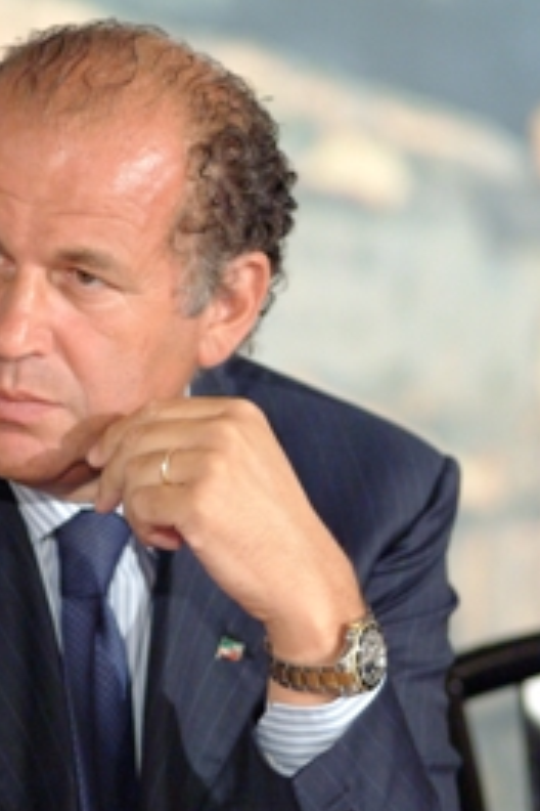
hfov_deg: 3.4
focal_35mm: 404
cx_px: 77
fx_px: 9089
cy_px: 407
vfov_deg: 5.1
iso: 800
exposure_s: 1/90
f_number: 2.8
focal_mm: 178
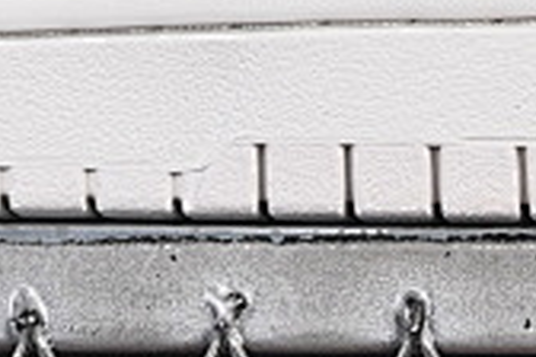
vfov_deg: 2.8
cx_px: -236
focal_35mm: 481
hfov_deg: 4.3
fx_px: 7161
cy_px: -484
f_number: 8
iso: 160
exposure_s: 1/80
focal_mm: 50
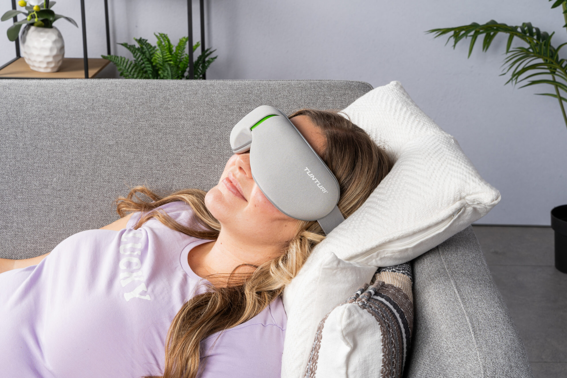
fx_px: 898
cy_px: 189
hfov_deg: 35.1
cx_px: 284
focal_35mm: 57
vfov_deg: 23.8
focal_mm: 57
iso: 200
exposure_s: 1/200
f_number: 16
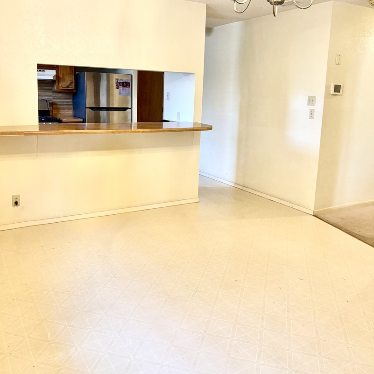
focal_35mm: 31
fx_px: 379
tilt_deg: -8.2
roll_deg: -2.0
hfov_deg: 52.5
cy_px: 153
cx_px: 186
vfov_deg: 52.2
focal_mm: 5.96
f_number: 1.6
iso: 200
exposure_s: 1/60
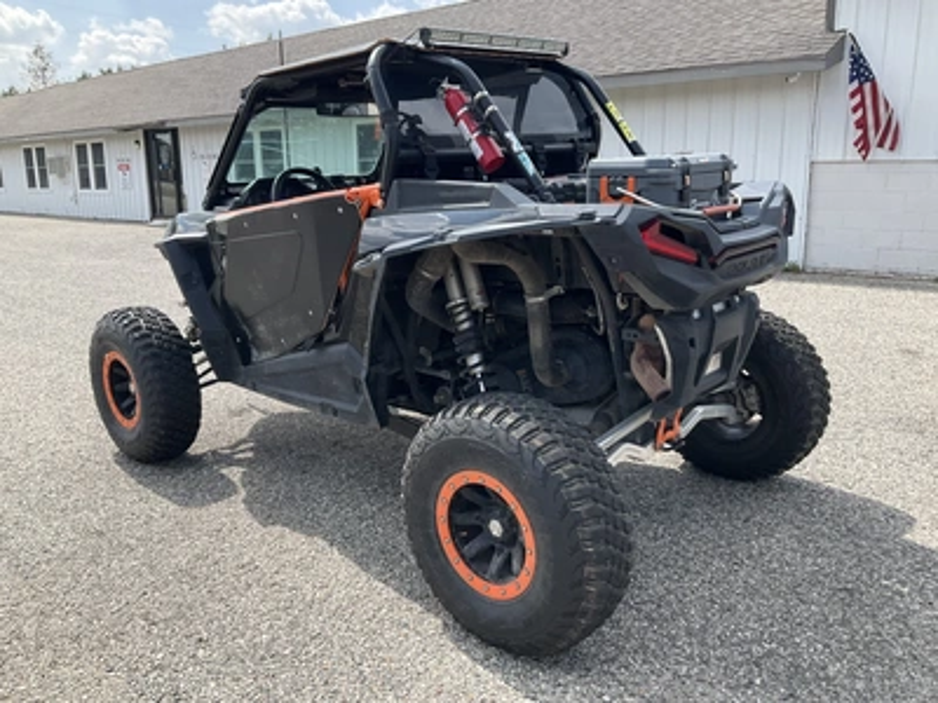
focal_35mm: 29
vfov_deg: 48.2
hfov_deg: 61.7
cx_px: 469
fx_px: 786
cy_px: 352
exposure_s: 1/691
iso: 25
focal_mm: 3
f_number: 1.8
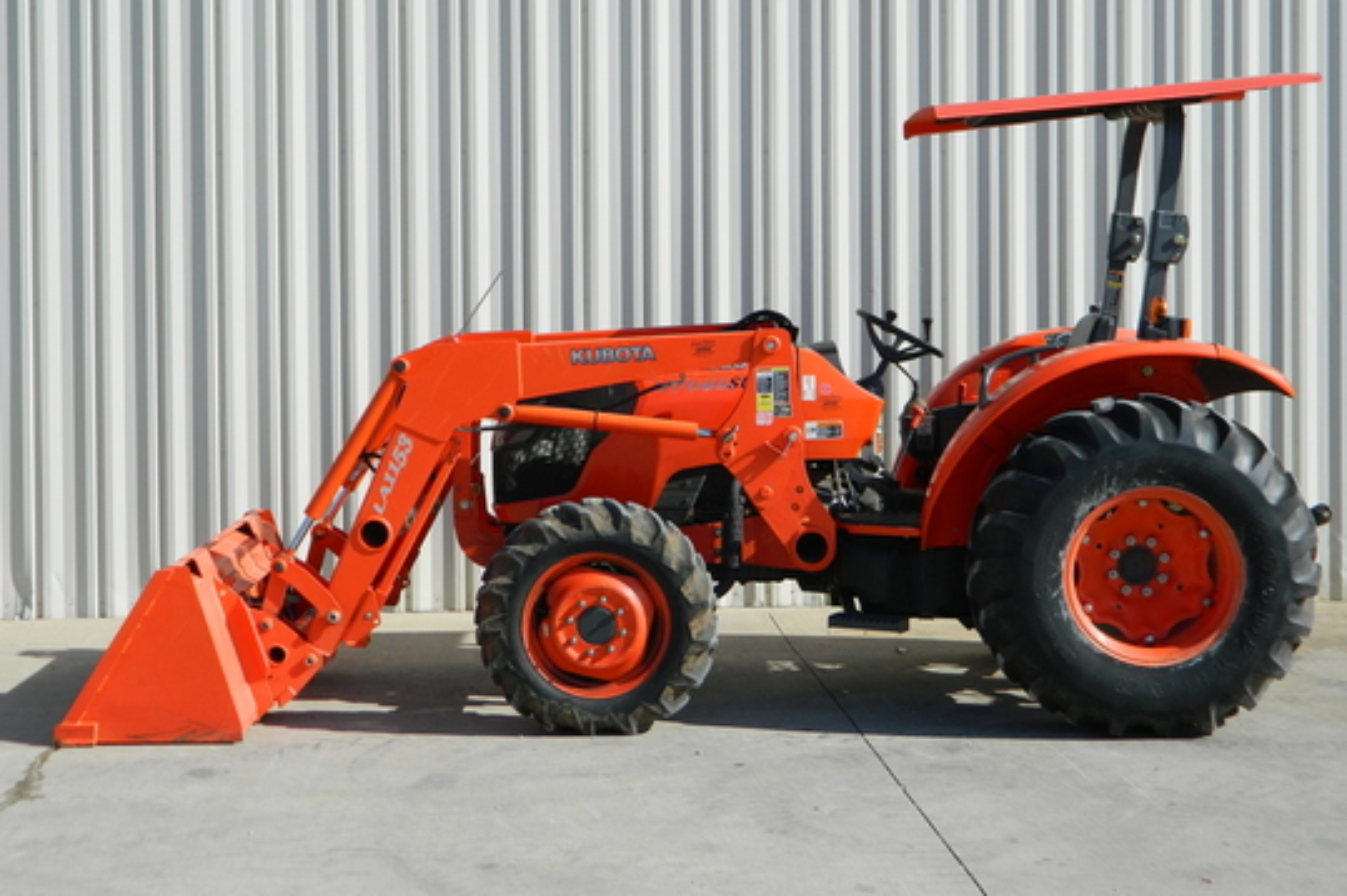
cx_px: 676
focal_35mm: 60
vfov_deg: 22.6
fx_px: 2244
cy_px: 398
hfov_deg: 33.4
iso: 80
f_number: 3.8
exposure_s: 1/800
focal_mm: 10.2
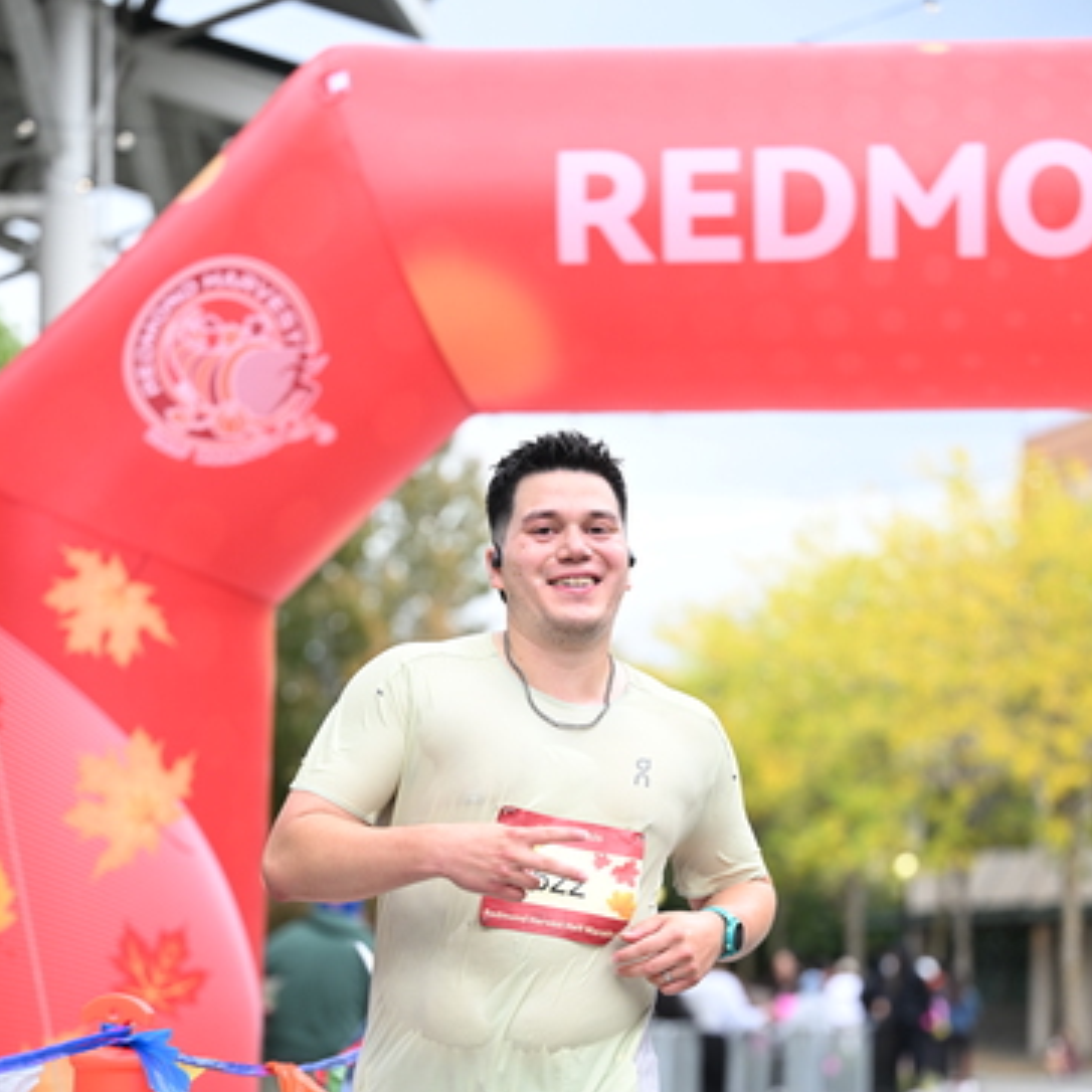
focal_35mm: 115
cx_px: 544
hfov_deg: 15.2
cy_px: 808
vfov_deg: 15.1
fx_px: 4104
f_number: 2.8
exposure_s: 1/1600
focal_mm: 89
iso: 640
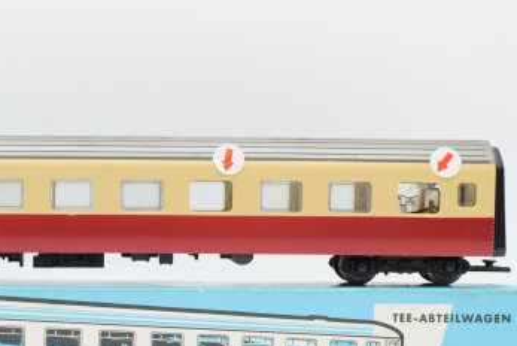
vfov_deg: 15.0
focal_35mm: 91
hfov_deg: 22.2
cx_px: 131
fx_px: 1306
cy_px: 272
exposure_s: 1/125
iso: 320
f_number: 8
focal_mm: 35
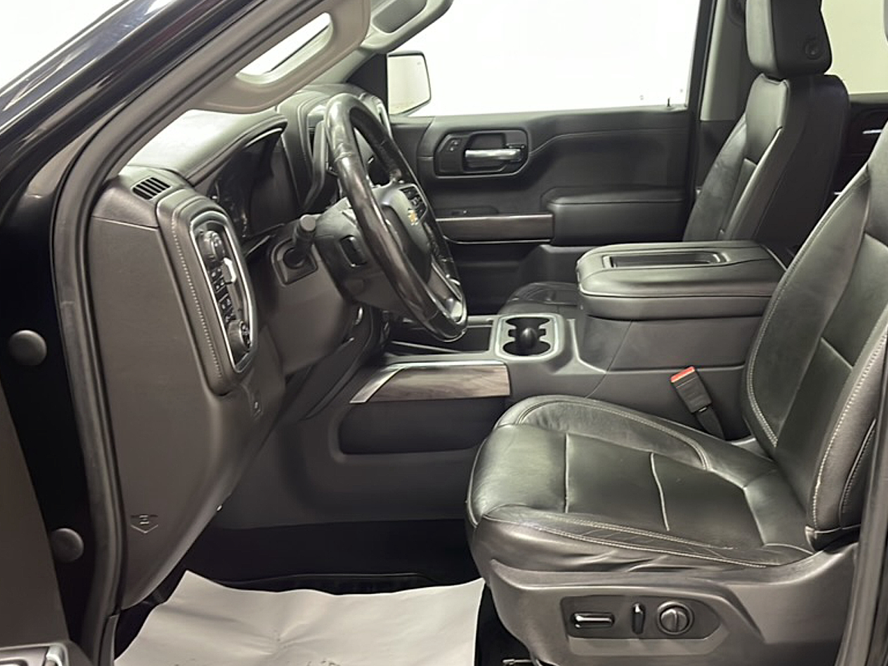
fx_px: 898
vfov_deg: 40.7
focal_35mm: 35
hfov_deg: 52.2
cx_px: 537
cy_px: 346
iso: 320
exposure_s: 1/40
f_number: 1.6
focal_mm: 5.1
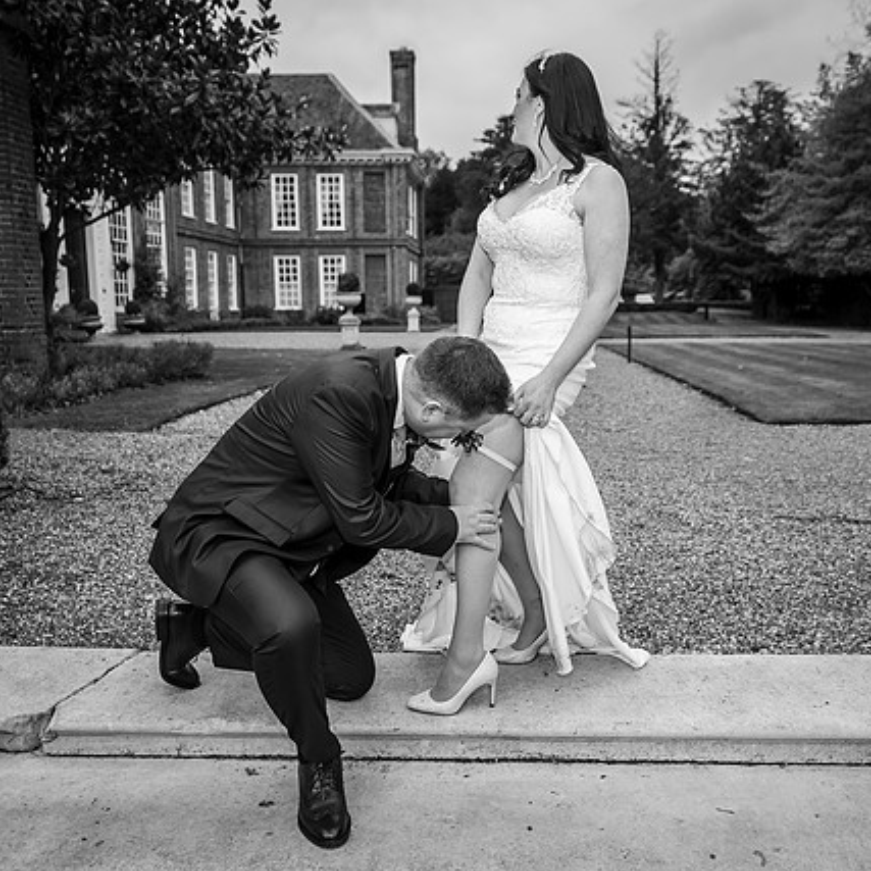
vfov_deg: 51.1
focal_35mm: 32
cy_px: 445
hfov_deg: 50.9
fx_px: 911
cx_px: 501
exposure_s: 1/160
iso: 100
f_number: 2.8
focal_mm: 21
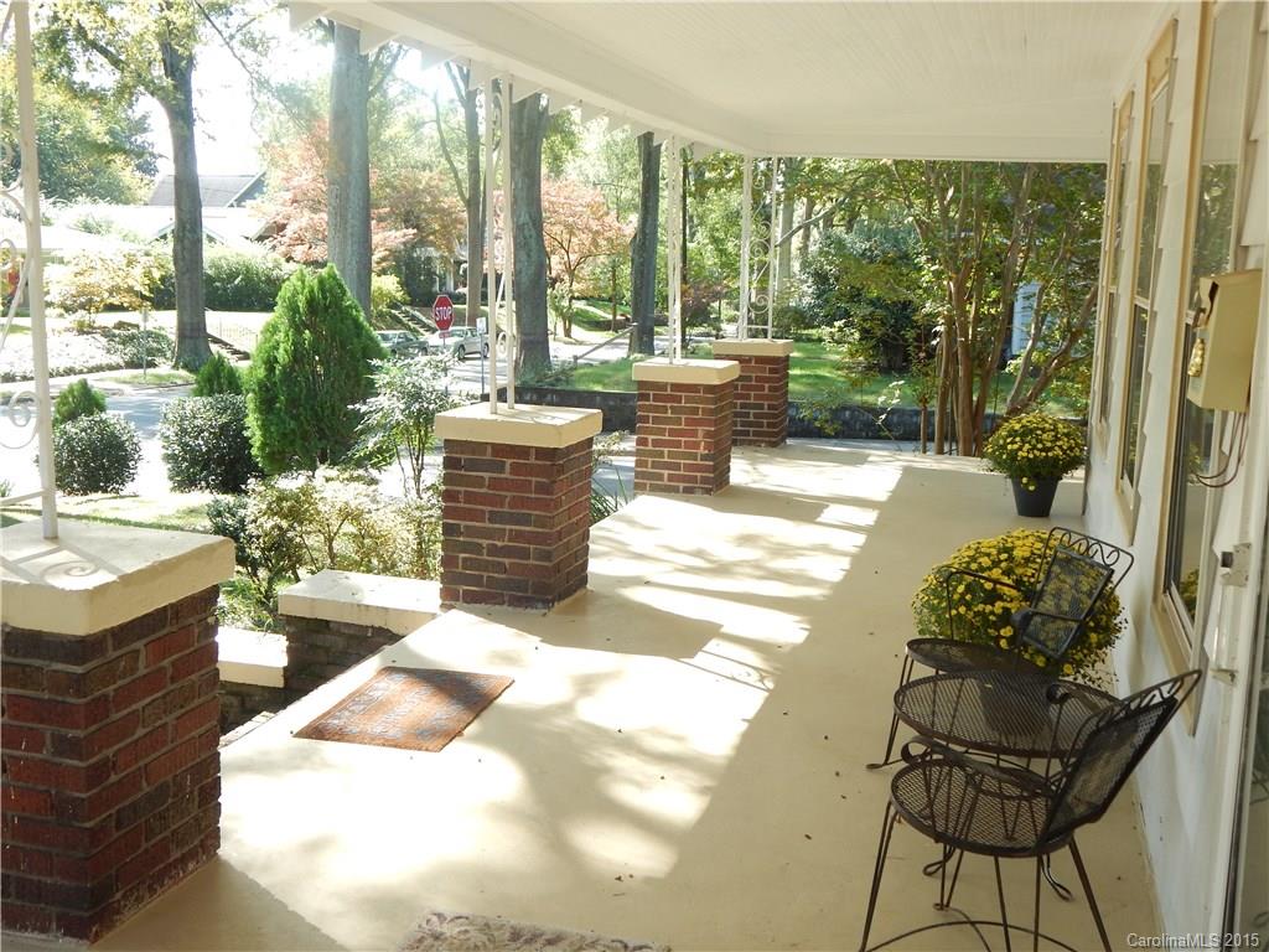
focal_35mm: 38
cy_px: 476
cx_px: 634
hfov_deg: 49.0
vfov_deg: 37.7
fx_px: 1393
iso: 125
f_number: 3.4
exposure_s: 1/100
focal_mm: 6.8
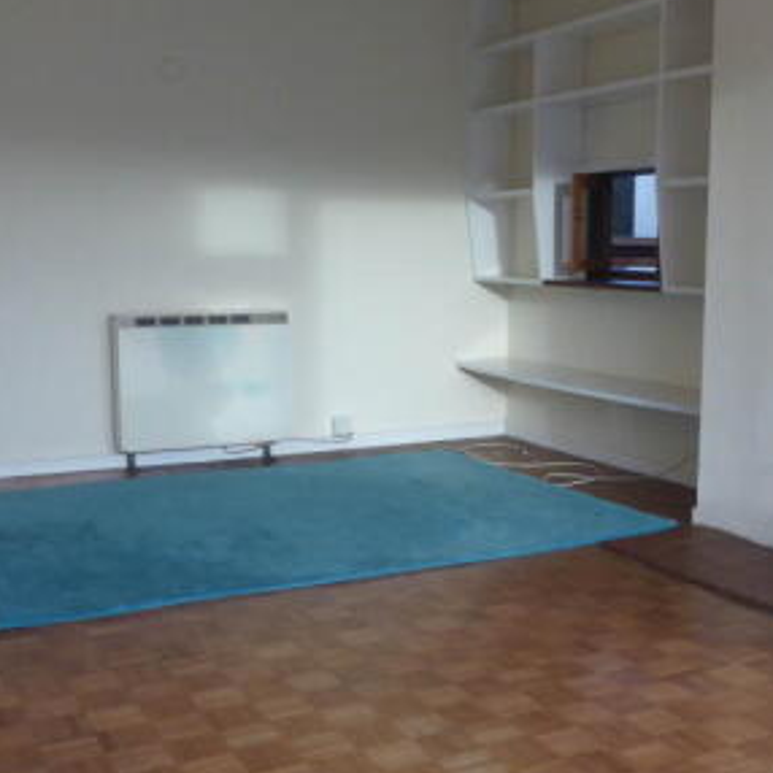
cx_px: 431
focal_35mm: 45
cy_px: 418
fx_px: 1137
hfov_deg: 37.5
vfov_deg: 37.5
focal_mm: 4.3
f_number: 3.3
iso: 320
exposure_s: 1/60
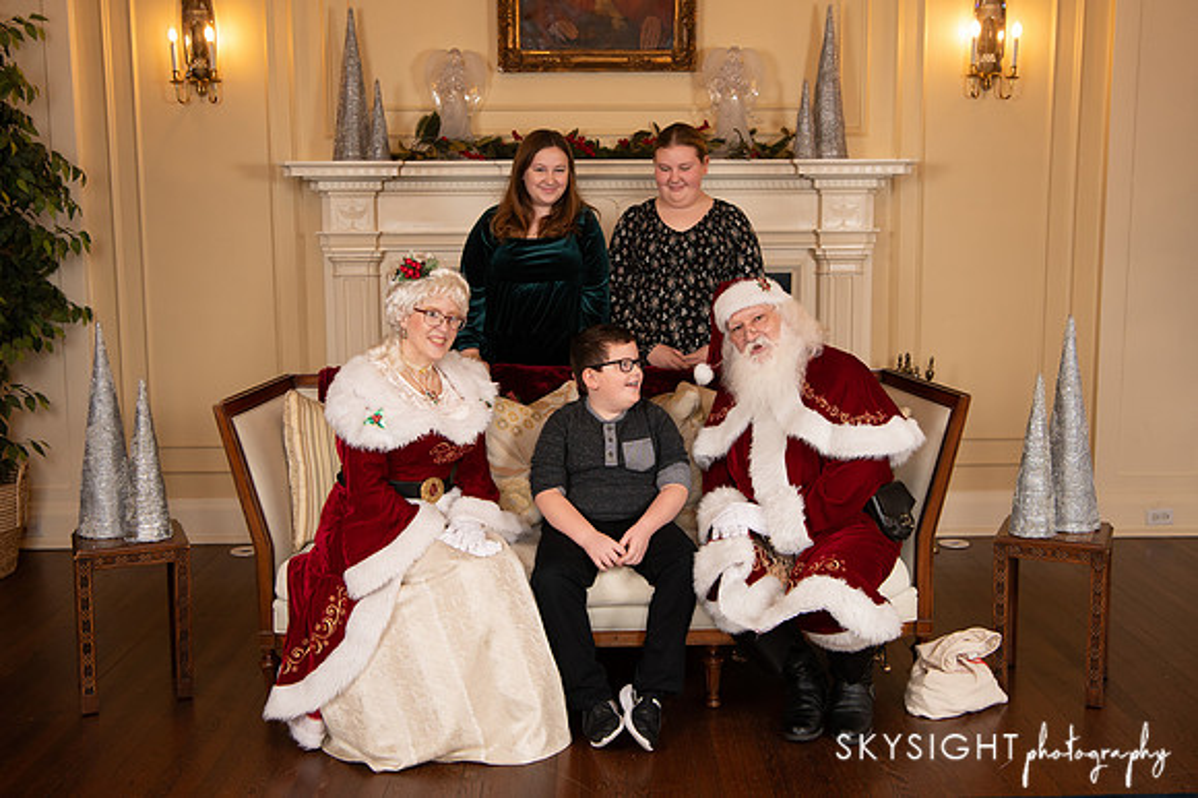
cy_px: 378
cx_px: 599
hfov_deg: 49.0
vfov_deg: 33.8
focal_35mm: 39
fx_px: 1313
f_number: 5.6
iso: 1250
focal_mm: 36
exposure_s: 1/160
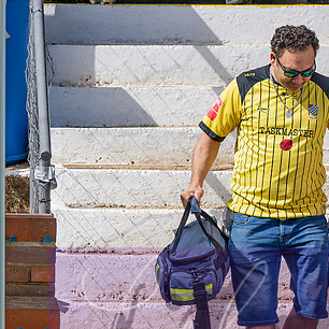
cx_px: 205
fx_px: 5452
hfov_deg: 3.5
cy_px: 148
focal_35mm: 507
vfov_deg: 3.5
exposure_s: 1/4000
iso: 200
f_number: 4
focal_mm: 125
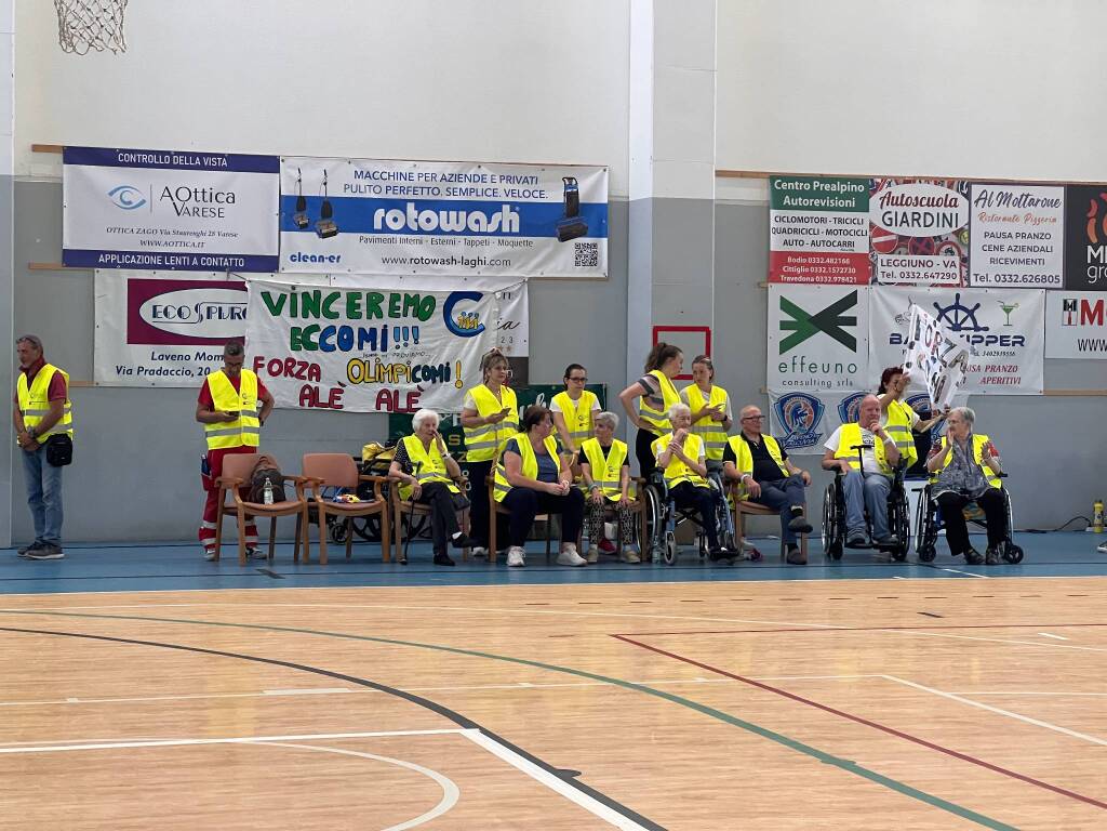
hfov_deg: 25.3
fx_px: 2462
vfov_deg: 19.1
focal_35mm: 77
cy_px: 416
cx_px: 554
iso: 160
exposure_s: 1/100
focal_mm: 9
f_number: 2.8
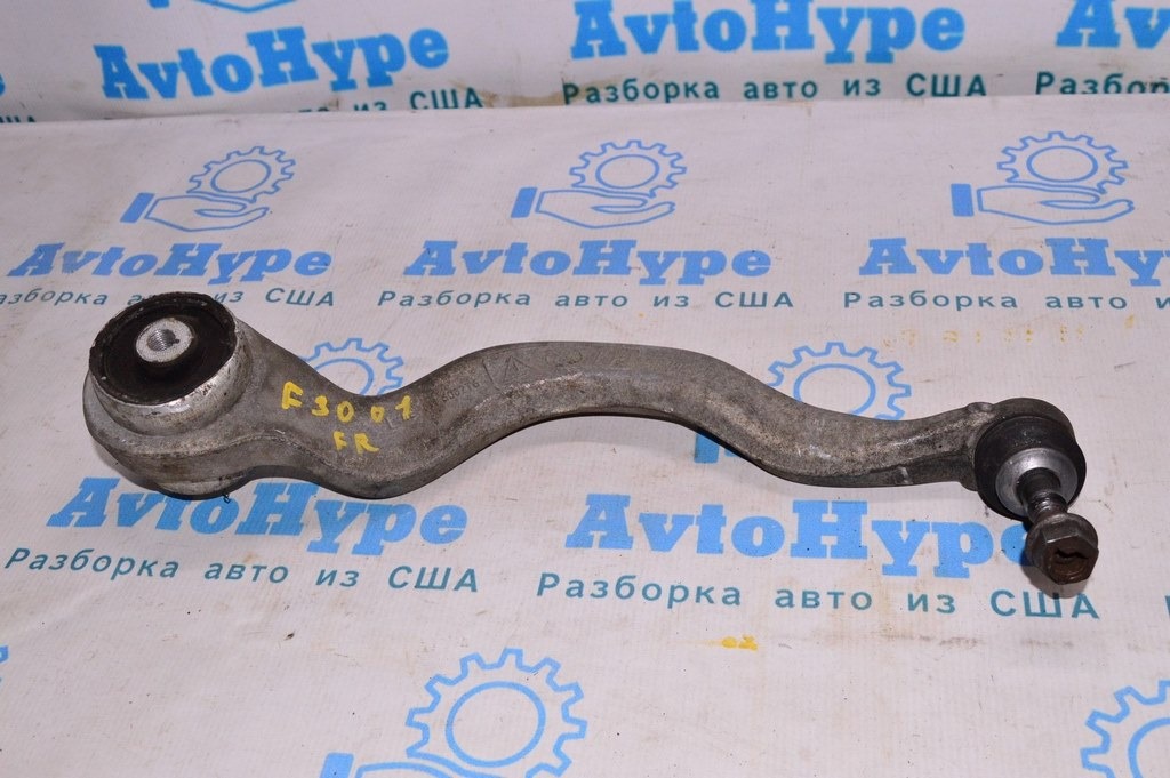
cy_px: 389
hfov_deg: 48.0
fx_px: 1315
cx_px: 585
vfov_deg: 33.0
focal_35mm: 40
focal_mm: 27
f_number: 8
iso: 1600
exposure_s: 1/200
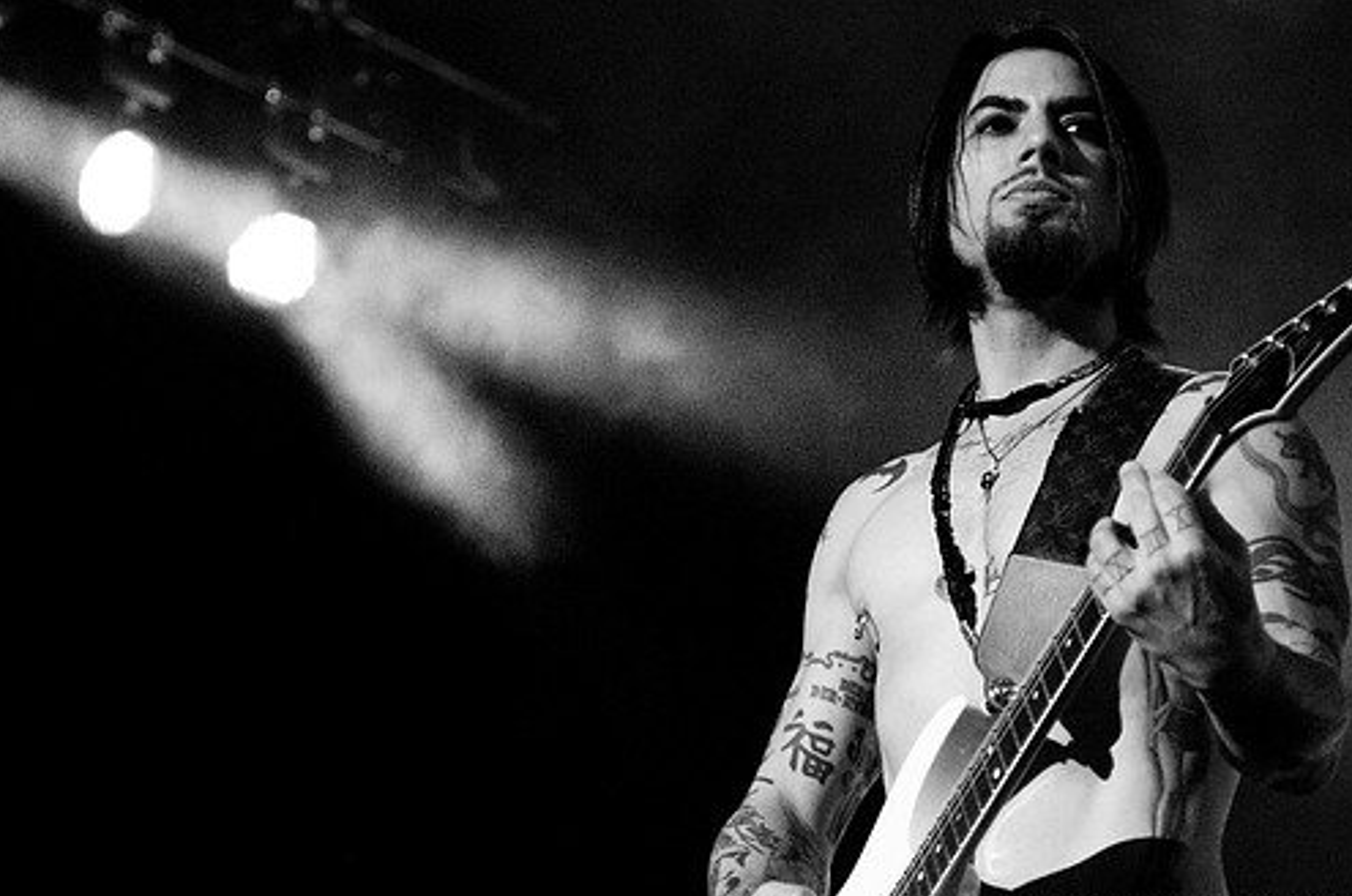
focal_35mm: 109
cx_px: 694
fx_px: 4086
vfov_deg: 12.5
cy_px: 411
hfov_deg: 18.8
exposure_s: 1/125
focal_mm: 62
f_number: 3.2
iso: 800
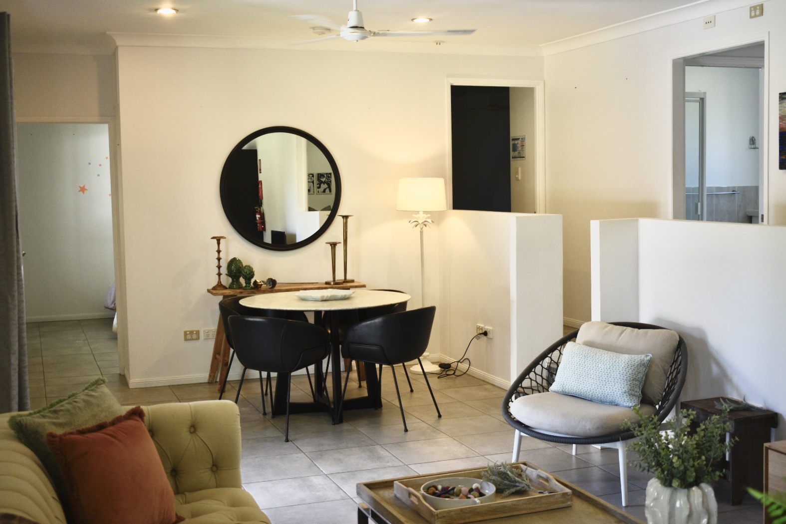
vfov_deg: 29.9
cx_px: 393
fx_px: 982
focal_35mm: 45
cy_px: 262
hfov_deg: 43.6
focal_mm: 30
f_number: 4.2
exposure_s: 1/60
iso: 400
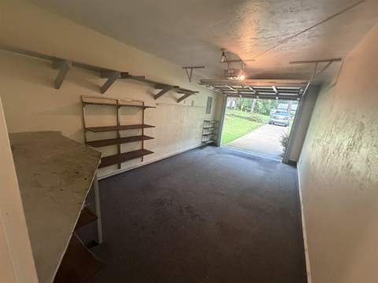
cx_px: 189
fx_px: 153
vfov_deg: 85.7
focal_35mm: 14
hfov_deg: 102.1
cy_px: 142
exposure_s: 1/60
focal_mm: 2.22
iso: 800
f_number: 2.2
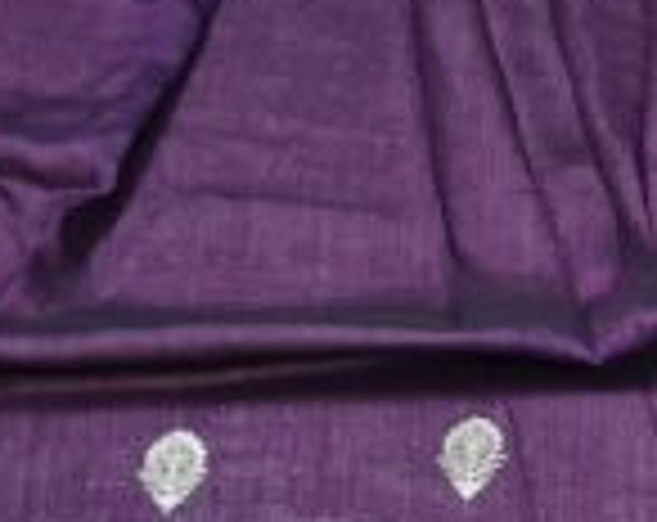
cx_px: 864
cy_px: 574
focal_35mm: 122
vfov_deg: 12.4
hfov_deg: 15.1
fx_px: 2366
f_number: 1.8
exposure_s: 1/40
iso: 200
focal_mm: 5.4
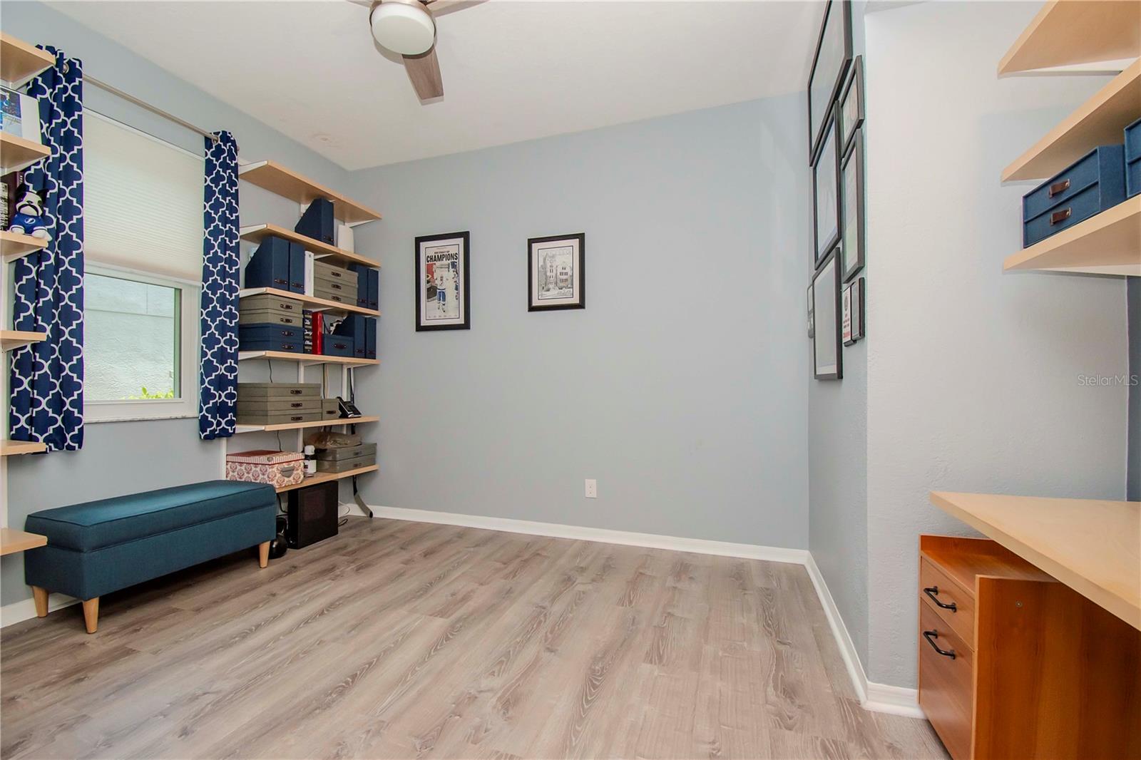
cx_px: 570
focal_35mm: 15
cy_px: 380
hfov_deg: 100.4
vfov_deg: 77.3
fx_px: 475
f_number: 7.1
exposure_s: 1/200
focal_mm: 10
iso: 640
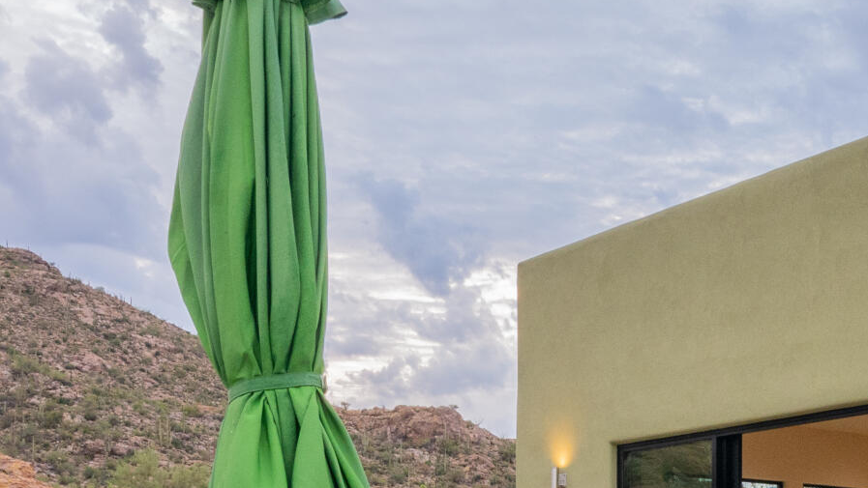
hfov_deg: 34.9
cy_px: 565
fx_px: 1289
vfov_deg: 20.3
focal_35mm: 56
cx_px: 793
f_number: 22
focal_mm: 16
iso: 1000
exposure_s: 1/20
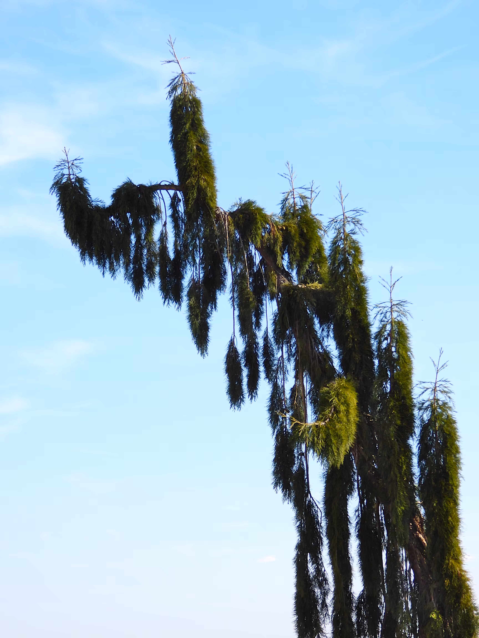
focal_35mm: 115
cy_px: 319
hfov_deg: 12.9
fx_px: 2122
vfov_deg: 17.1
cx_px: 240
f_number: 4
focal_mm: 20.7
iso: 100
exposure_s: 1/500
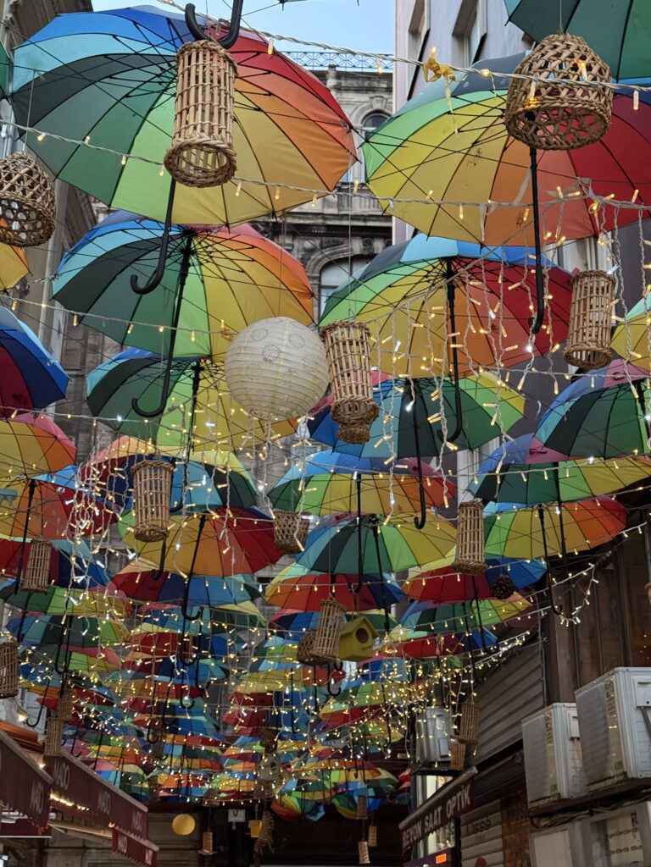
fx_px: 1204
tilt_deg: +22.4
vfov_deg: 39.7
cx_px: 326
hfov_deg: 30.3
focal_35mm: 48
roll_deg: -1.3
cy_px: 434
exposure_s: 1/100
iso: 320
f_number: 1.78
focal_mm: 6.76
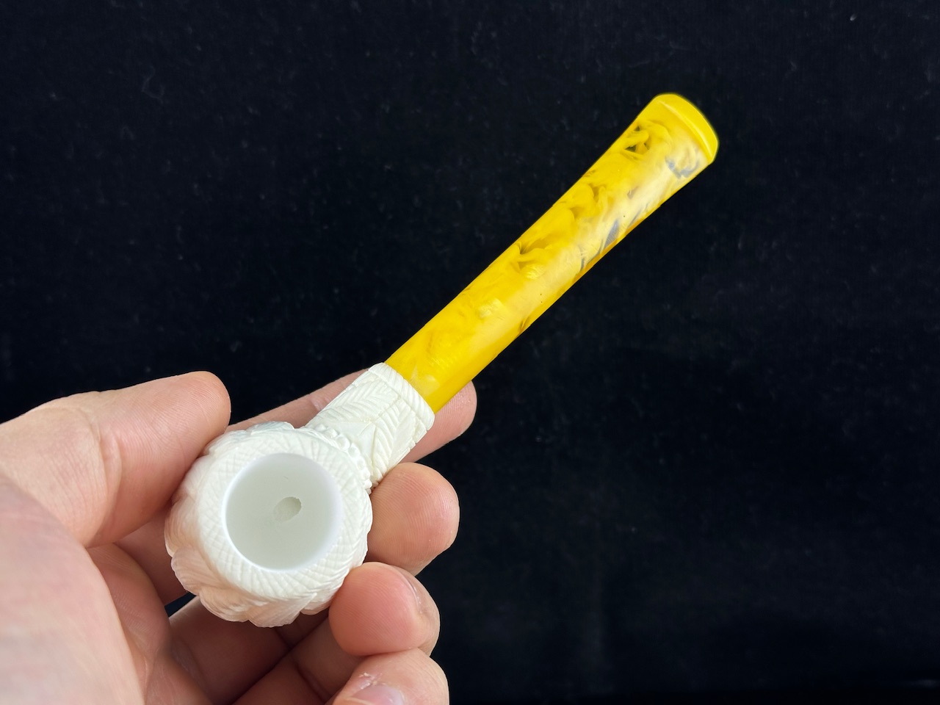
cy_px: 352
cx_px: 470
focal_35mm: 48
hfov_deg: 39.7
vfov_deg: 30.3
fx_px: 1303
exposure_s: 1/193
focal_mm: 6.86
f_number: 1.78
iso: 50
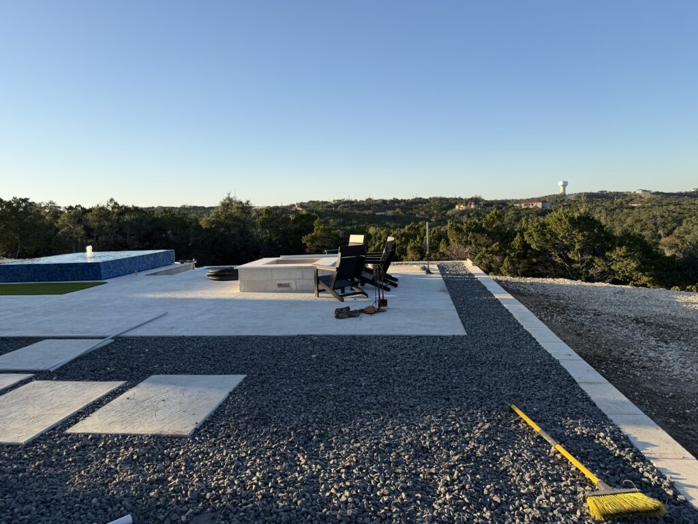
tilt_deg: -6.3
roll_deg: +2.1
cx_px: 349
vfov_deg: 56.8
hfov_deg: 71.6
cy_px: 262
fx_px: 484
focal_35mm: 24
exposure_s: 1/2525
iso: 80
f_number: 1.78
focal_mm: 6.76
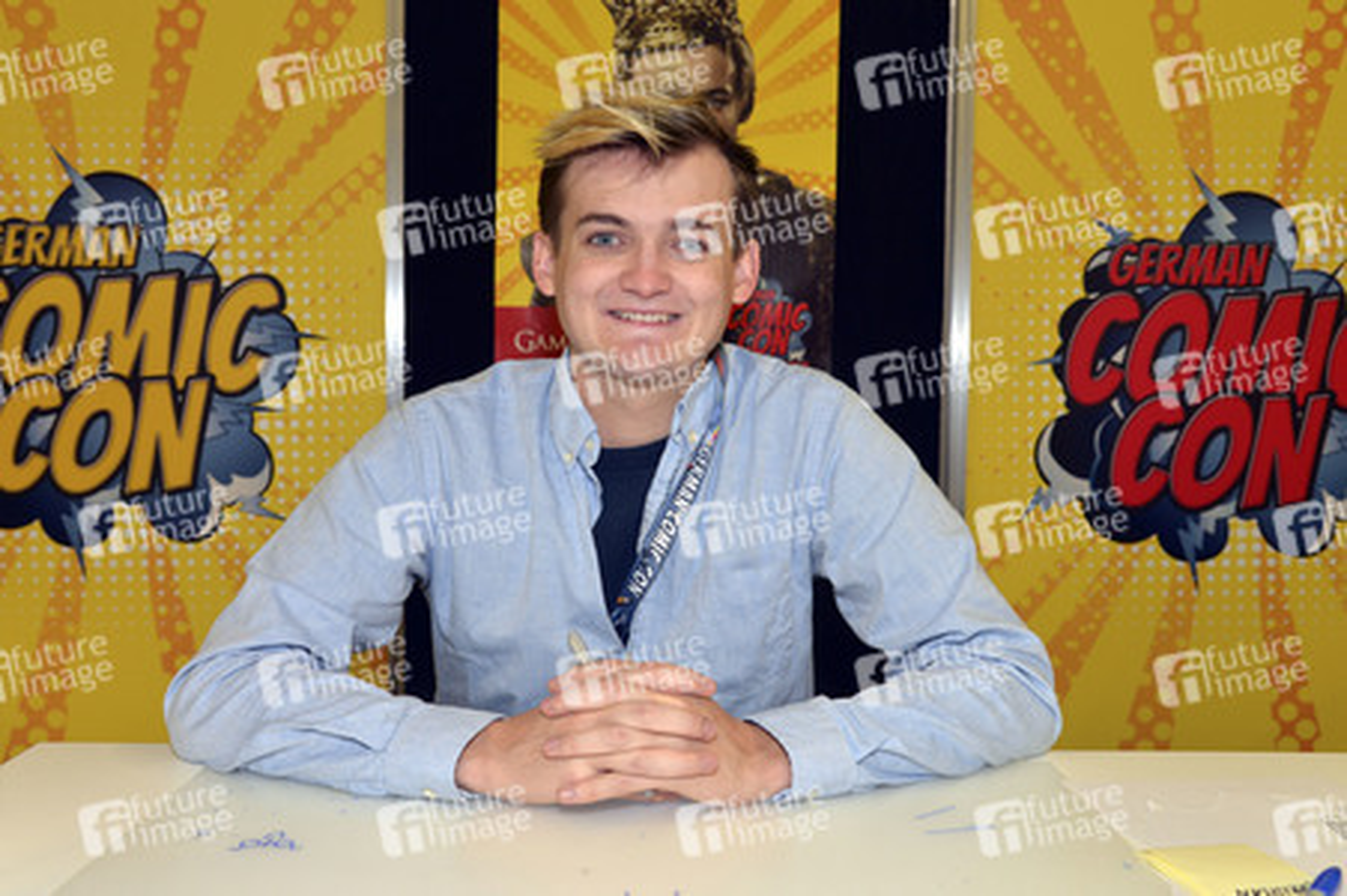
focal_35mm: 32
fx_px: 1196
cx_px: 674
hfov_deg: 58.8
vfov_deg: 41.1
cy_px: 448
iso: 800
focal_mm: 32
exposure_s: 1/60
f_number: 7.1
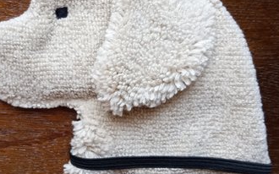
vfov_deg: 28.6
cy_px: 87
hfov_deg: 44.3
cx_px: 123
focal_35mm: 45
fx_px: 342
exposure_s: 1/60
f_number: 2.2
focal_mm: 3.71
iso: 210
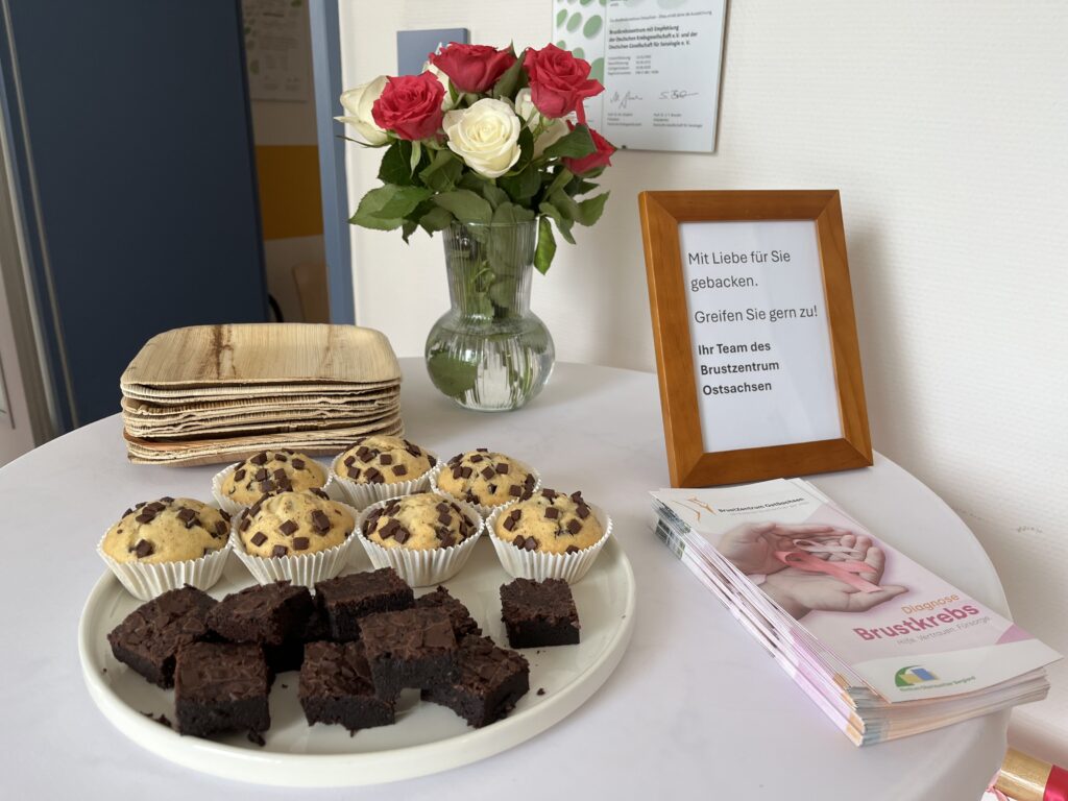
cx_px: 534
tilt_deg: -20.3
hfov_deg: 67.3
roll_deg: -1.2
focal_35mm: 26
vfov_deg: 53.1
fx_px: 802
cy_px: 400
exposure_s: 1/121
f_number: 1.6
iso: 80
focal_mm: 5.1
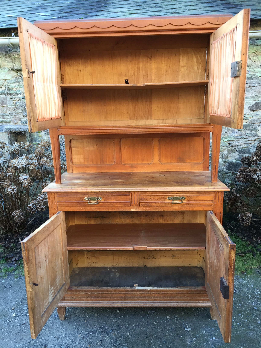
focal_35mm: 29
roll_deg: +0.5
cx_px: 130
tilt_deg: -13.2
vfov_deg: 61.7
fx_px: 292
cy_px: 174
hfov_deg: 48.2
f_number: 2.2
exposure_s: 1/50
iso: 32
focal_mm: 4.15
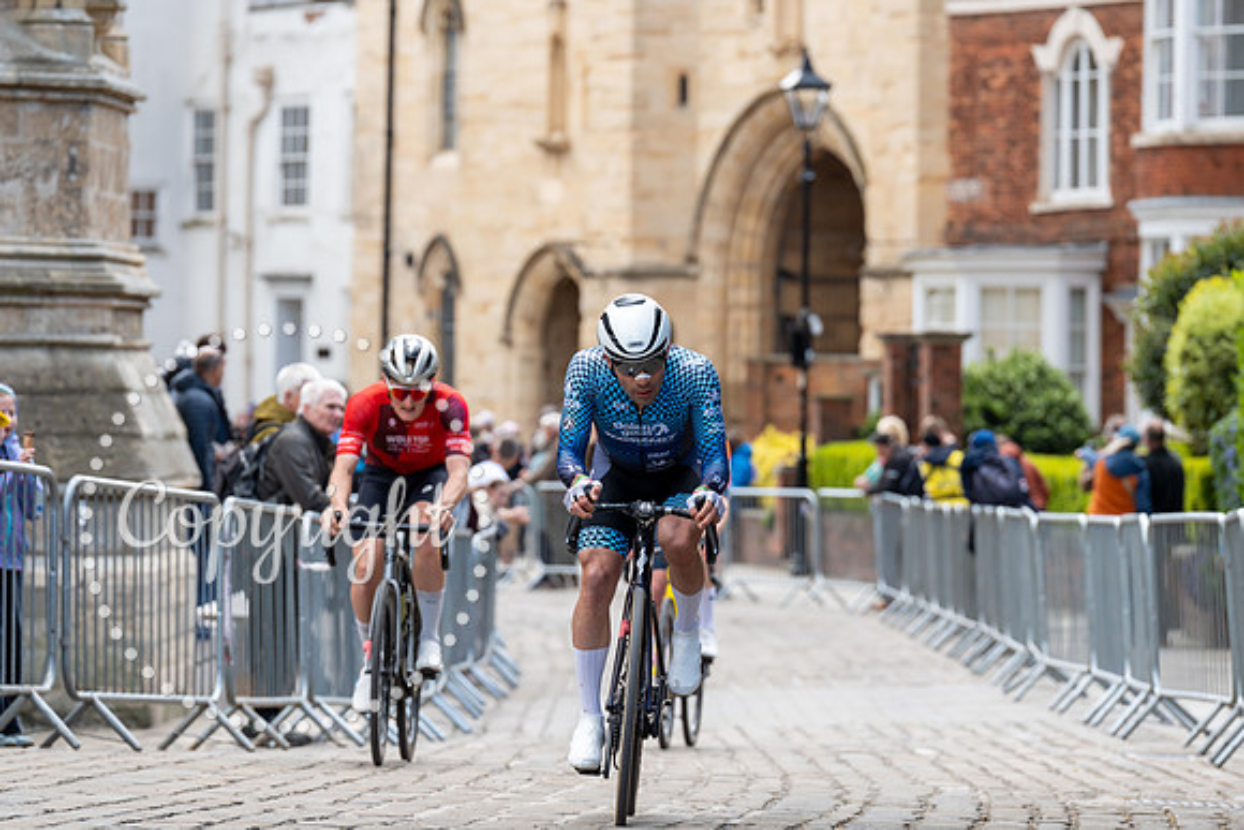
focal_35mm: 200
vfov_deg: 6.9
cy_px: 415
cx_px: 622
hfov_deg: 10.3
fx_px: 6912
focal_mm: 200
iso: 640
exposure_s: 1/1000
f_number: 5
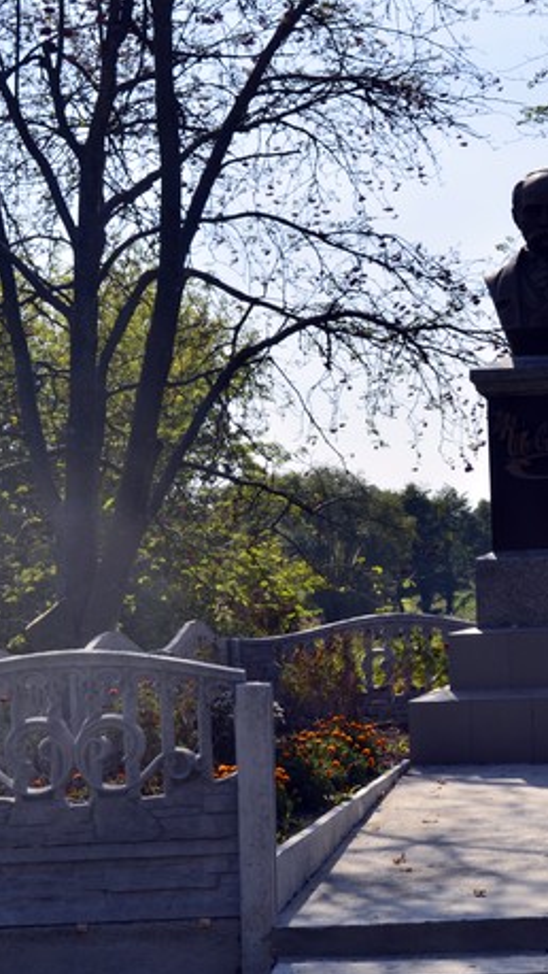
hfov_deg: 14.1
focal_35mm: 84
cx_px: 590
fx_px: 2162
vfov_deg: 25.4
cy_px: 488
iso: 100
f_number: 11
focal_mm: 35
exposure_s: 1/160
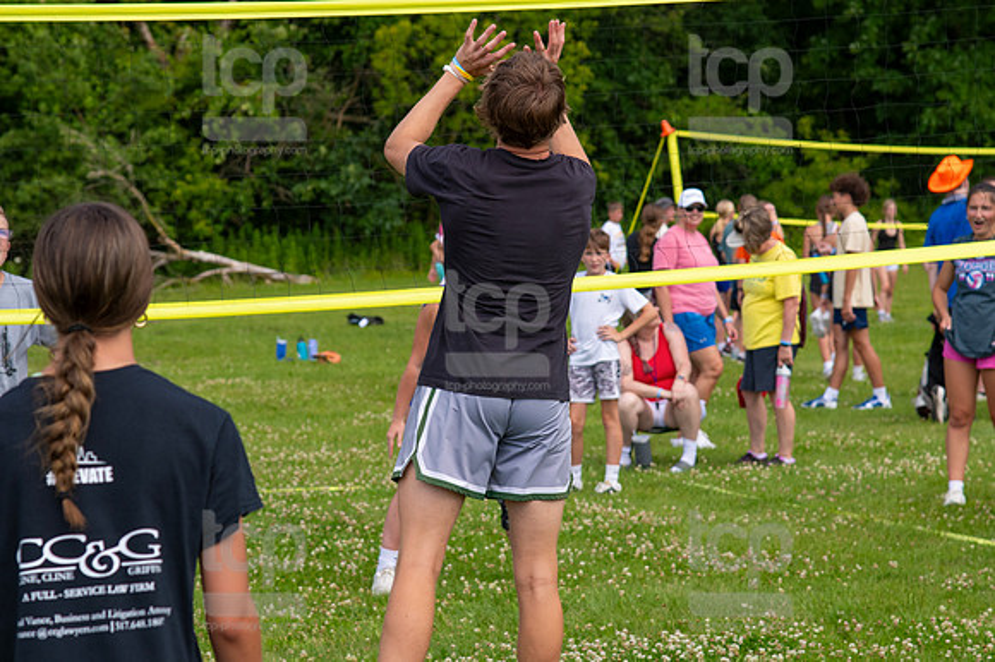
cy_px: 331
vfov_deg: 10.6
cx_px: 498
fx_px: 3563
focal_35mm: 129
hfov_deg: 15.9
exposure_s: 1/800
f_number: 5.6
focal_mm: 86
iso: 250
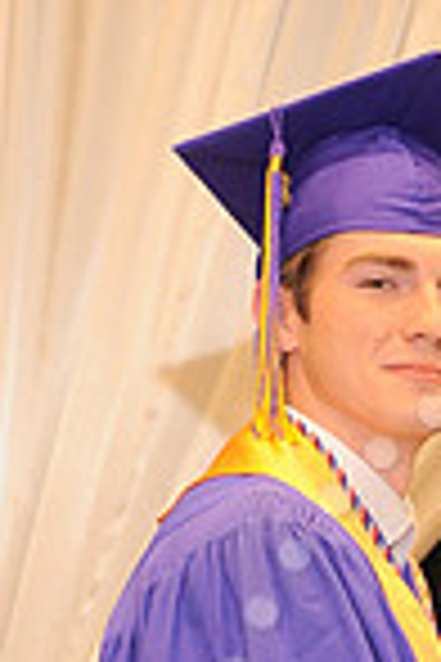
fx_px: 4795
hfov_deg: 5.2
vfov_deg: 7.8
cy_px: 838
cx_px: 738
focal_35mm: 261
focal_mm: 66
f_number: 5.6
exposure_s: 1/60
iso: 1250
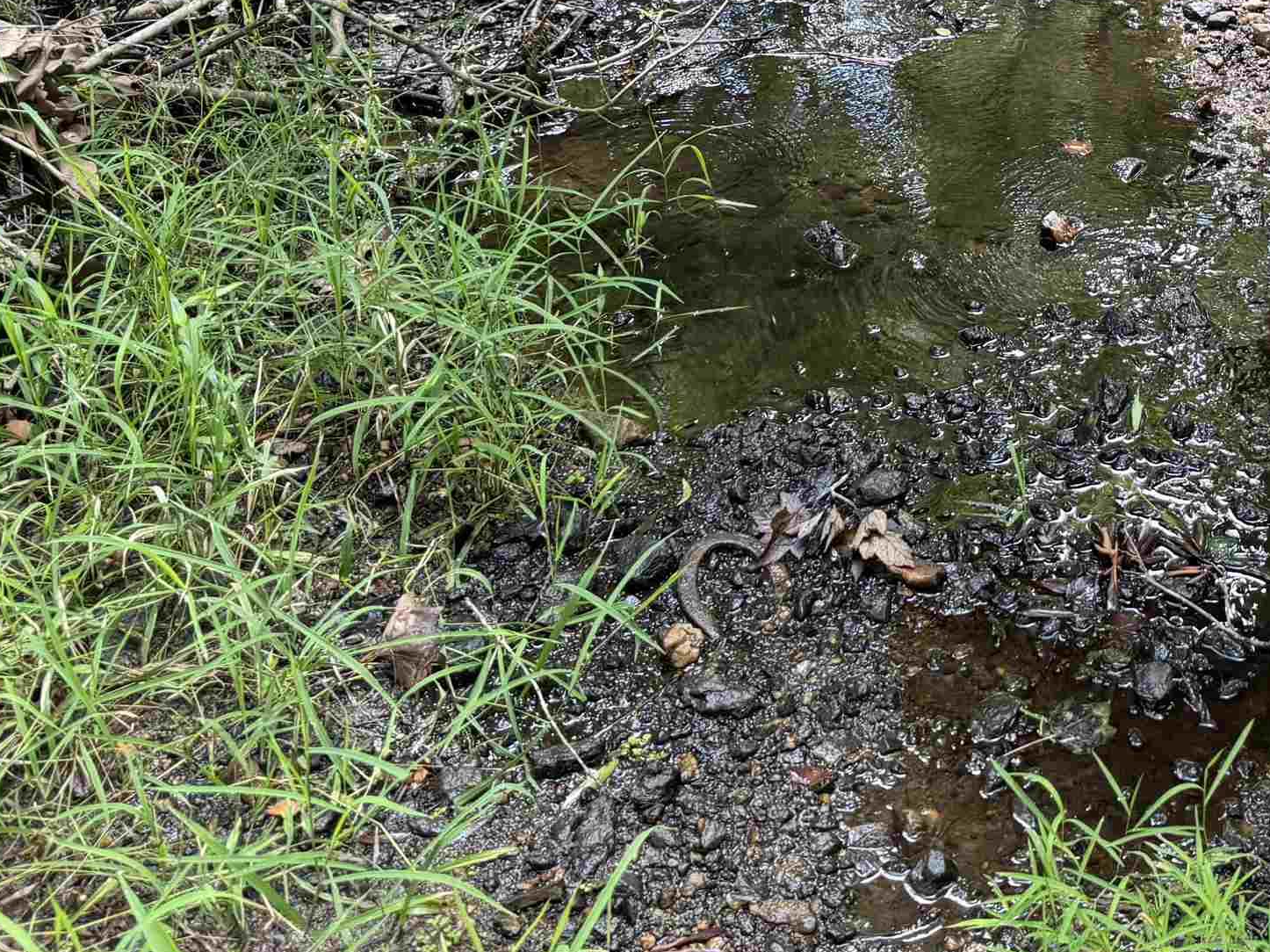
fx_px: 1871
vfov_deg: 27.1
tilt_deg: -24.5
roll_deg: -2.6
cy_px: 17
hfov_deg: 34.8
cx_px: 1197
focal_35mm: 51
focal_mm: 6.76
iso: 200
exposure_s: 1/121
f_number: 1.78
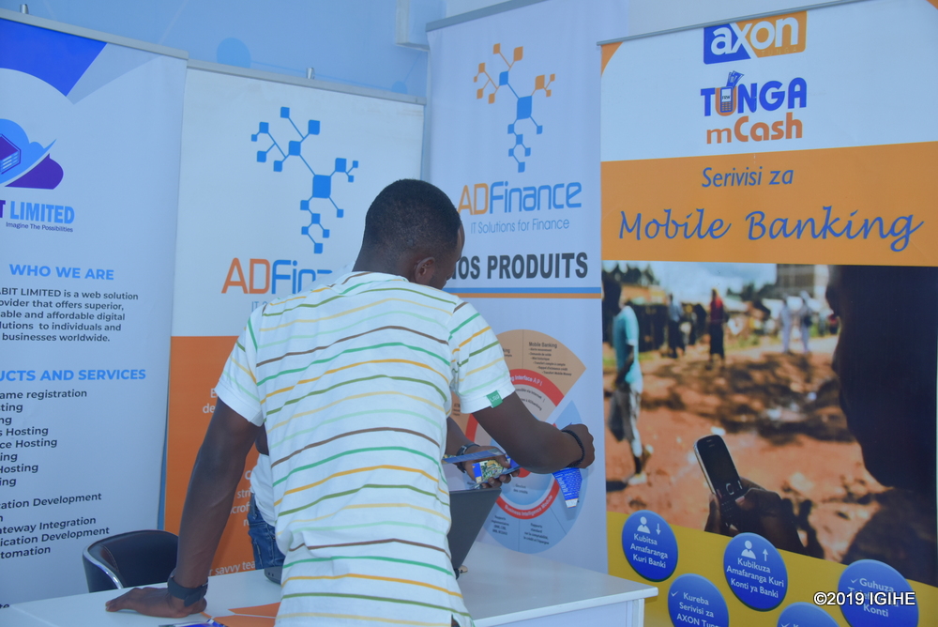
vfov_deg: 28.1
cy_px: 314
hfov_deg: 41.1
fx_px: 1251
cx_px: 469
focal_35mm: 48
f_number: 5
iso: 1000
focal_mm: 48
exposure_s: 1/250
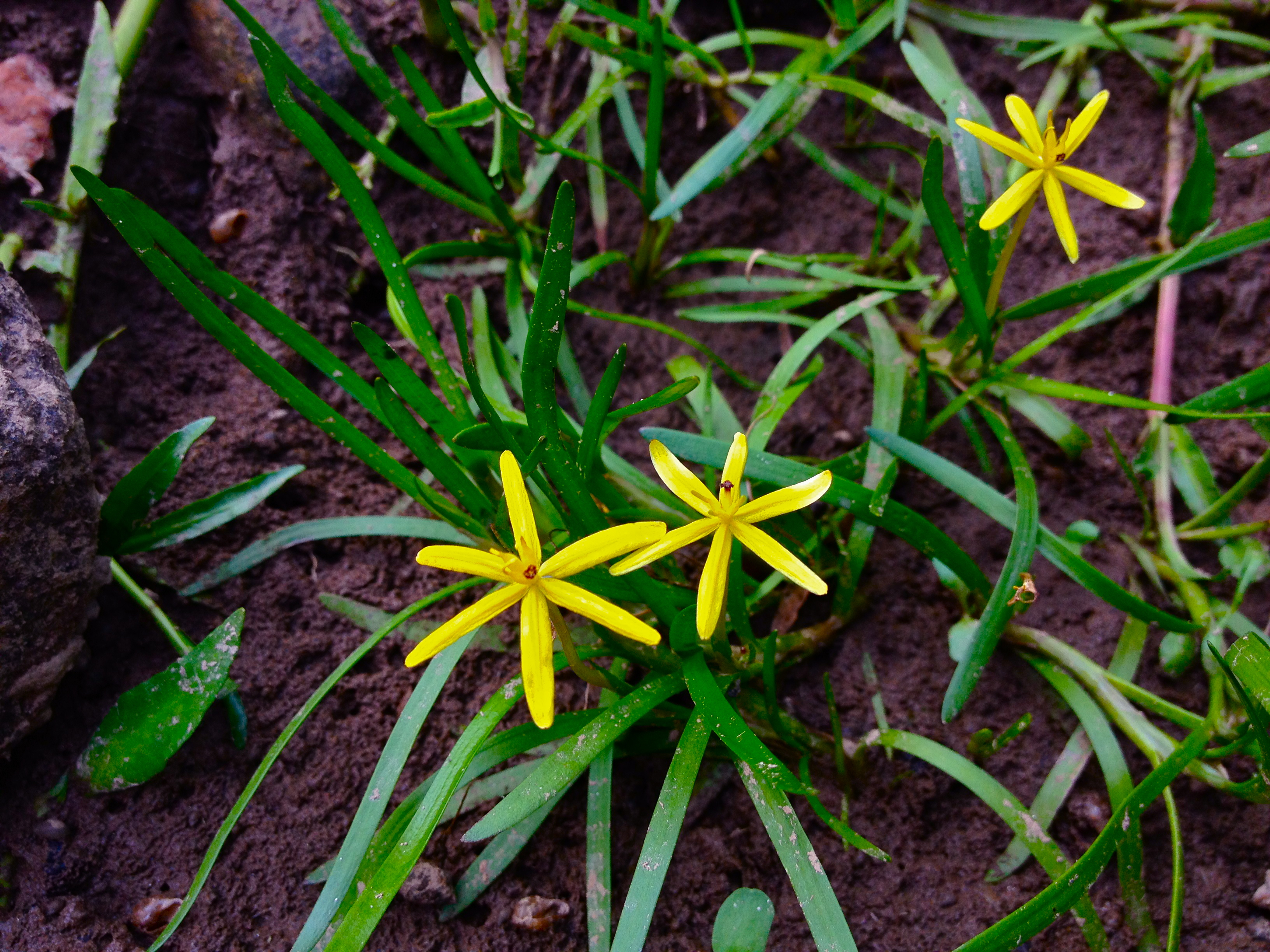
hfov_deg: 52.6
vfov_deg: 40.7
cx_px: 635
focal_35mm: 35
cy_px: 476
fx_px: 1284
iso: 64
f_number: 2.4
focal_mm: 4.28
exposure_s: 1/173
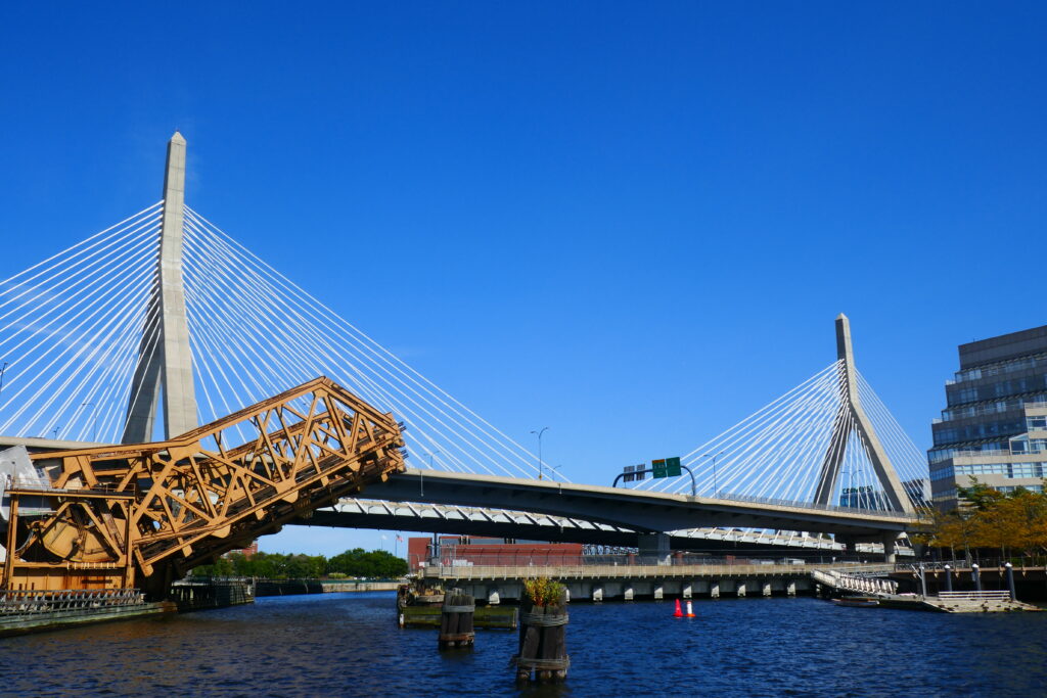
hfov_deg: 57.2
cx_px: 524
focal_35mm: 33
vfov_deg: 40.0
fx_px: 960
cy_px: 349
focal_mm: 12.1
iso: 125
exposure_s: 1/800
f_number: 5.6
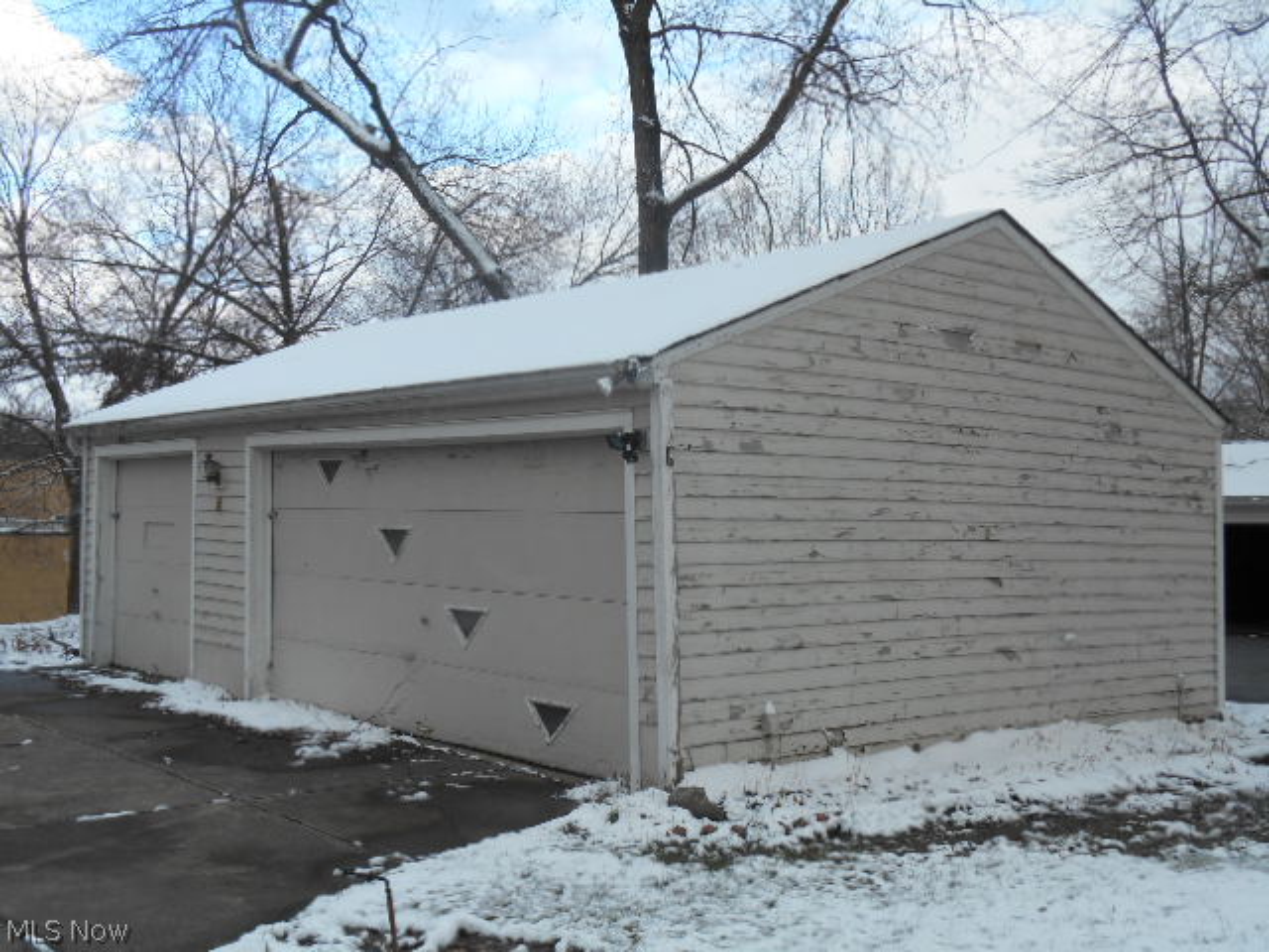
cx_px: 634
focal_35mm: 41
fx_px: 1503
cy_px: 476
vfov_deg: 35.1
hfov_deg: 45.8
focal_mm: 7.2
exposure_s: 1/200
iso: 80
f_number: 3.9
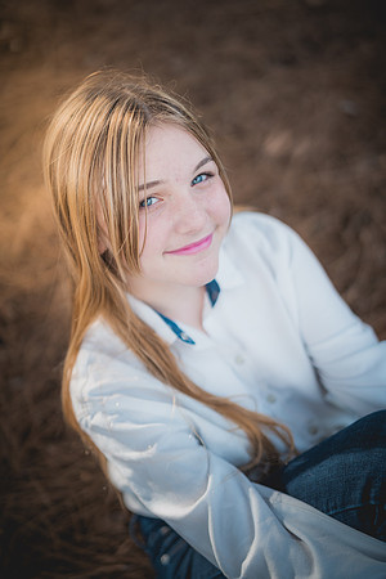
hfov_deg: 27.0
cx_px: 193
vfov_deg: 39.6
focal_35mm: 50
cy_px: 290
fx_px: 804
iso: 250
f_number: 1.4
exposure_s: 1/2000
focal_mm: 50
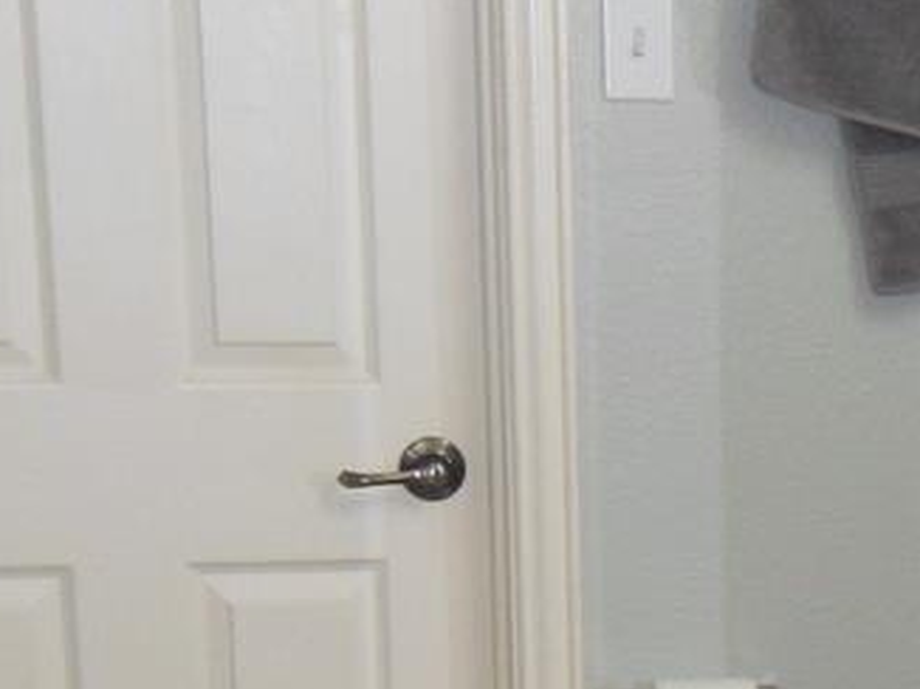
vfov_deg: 13.1
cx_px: 1284
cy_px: 847
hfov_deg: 16.6
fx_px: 2921
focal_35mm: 110
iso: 160
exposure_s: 1/45
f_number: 3.5
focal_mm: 6.3
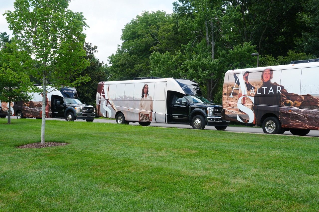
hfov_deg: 46.4
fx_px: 372
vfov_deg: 31.9
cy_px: 106
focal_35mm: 42
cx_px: 160
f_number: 11
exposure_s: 1/60
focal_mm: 28
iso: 125
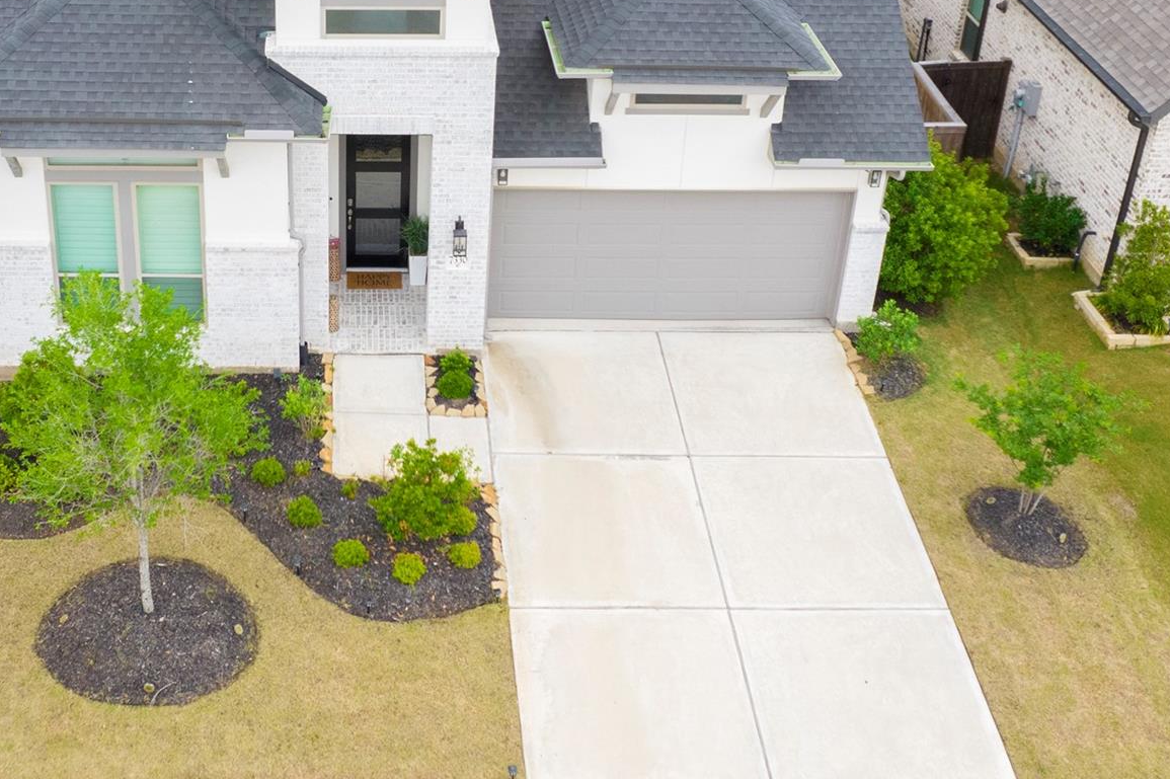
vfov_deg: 33.7
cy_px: 221
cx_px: 371
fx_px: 1267
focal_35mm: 39
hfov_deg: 48.6
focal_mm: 8.38
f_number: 2.8
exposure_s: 1/1500
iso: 140
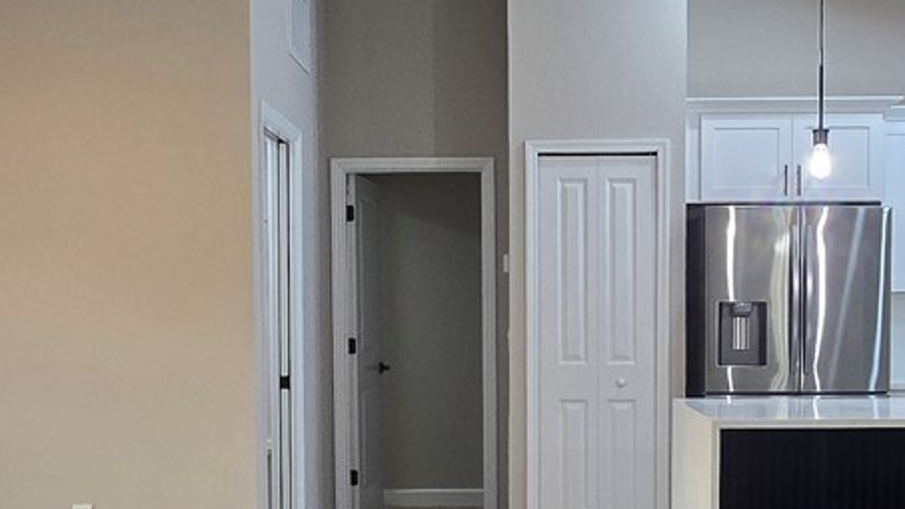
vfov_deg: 23.7
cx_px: 513
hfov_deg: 41.2
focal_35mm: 50
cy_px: 391
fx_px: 1200
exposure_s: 1/60
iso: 100
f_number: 2.2
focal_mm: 2.2
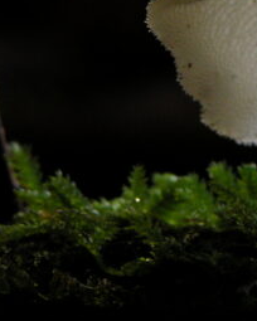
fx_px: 6228
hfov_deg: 2.4
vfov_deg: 3.0
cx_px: 457
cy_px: 113
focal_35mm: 655
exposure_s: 1/3.6
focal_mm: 56.7
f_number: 7.3
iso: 212
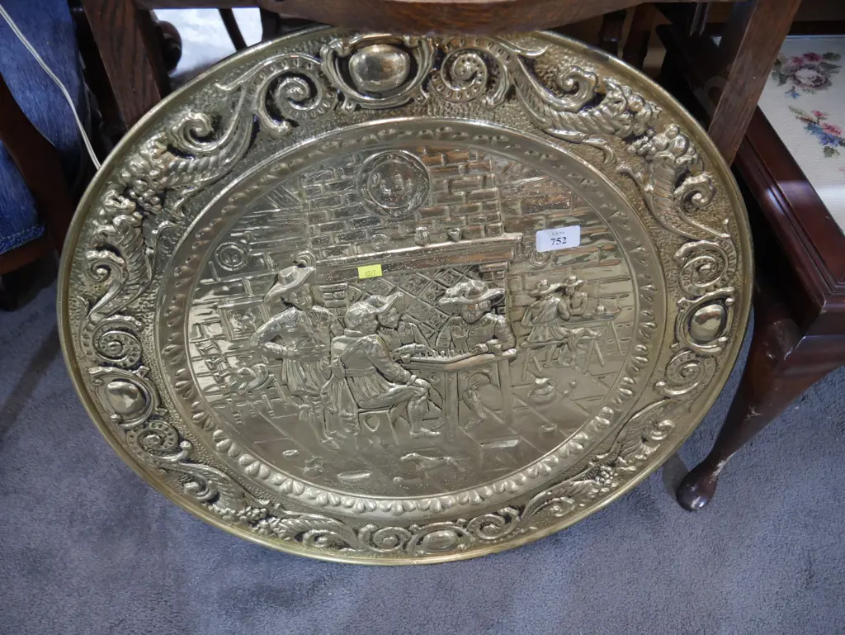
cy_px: 318
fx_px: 684
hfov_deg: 63.4
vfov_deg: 49.8
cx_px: 422
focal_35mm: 28
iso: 1600
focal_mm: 14
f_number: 3.5
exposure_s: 1/60
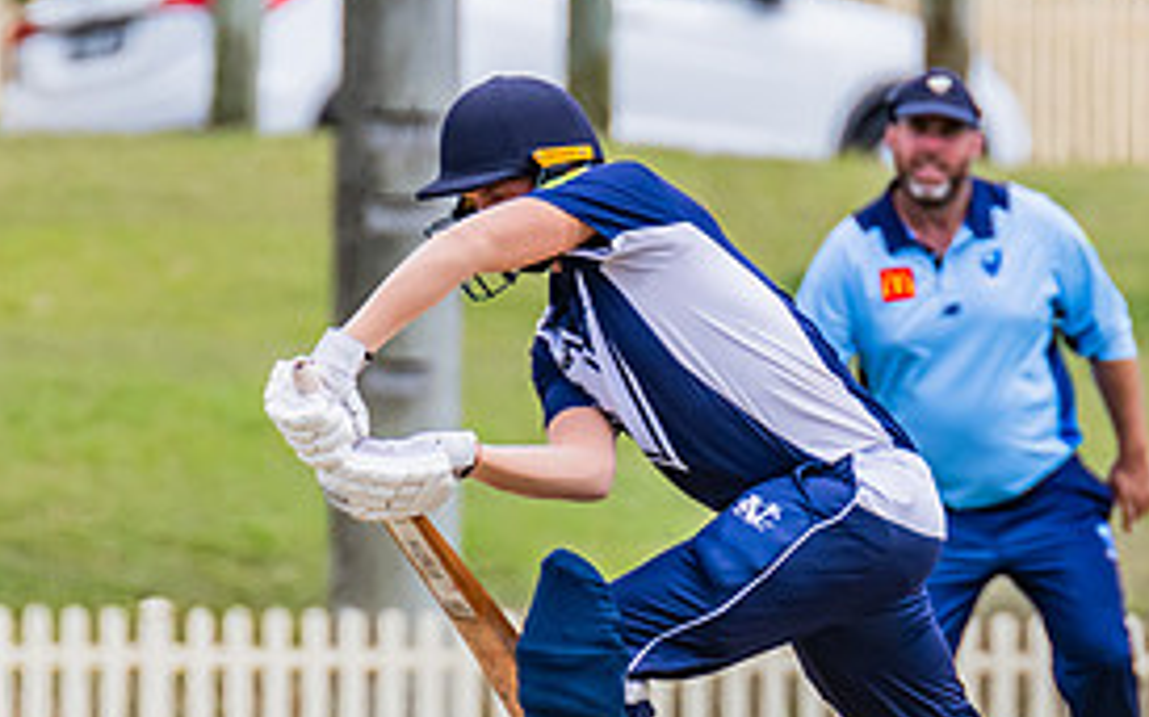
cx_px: 739
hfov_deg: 1.3
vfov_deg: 0.8
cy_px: 439
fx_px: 49393
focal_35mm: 1578
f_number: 9
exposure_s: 1/2000
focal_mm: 600
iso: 800
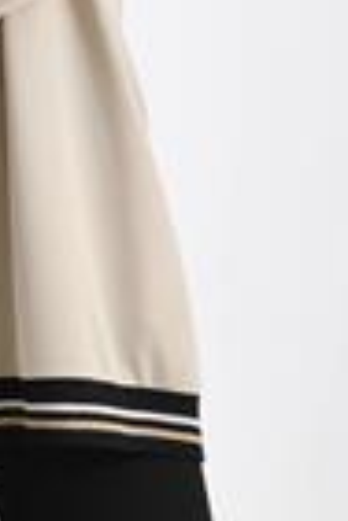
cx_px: -181
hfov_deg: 6.4
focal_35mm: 211
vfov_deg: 9.6
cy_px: -96
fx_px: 3059
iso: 100
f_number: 7.1
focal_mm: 66
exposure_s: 1/160
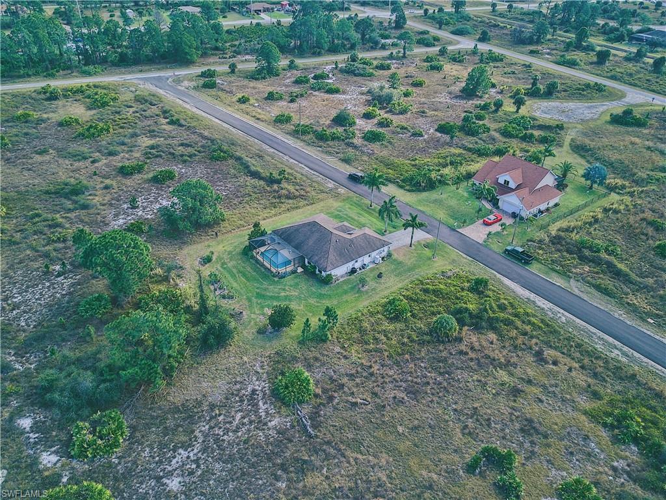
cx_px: 333
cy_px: 250
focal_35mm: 26
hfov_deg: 67.3
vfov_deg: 53.1
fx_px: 500
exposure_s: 1/351
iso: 100
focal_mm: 4.73
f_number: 2.2
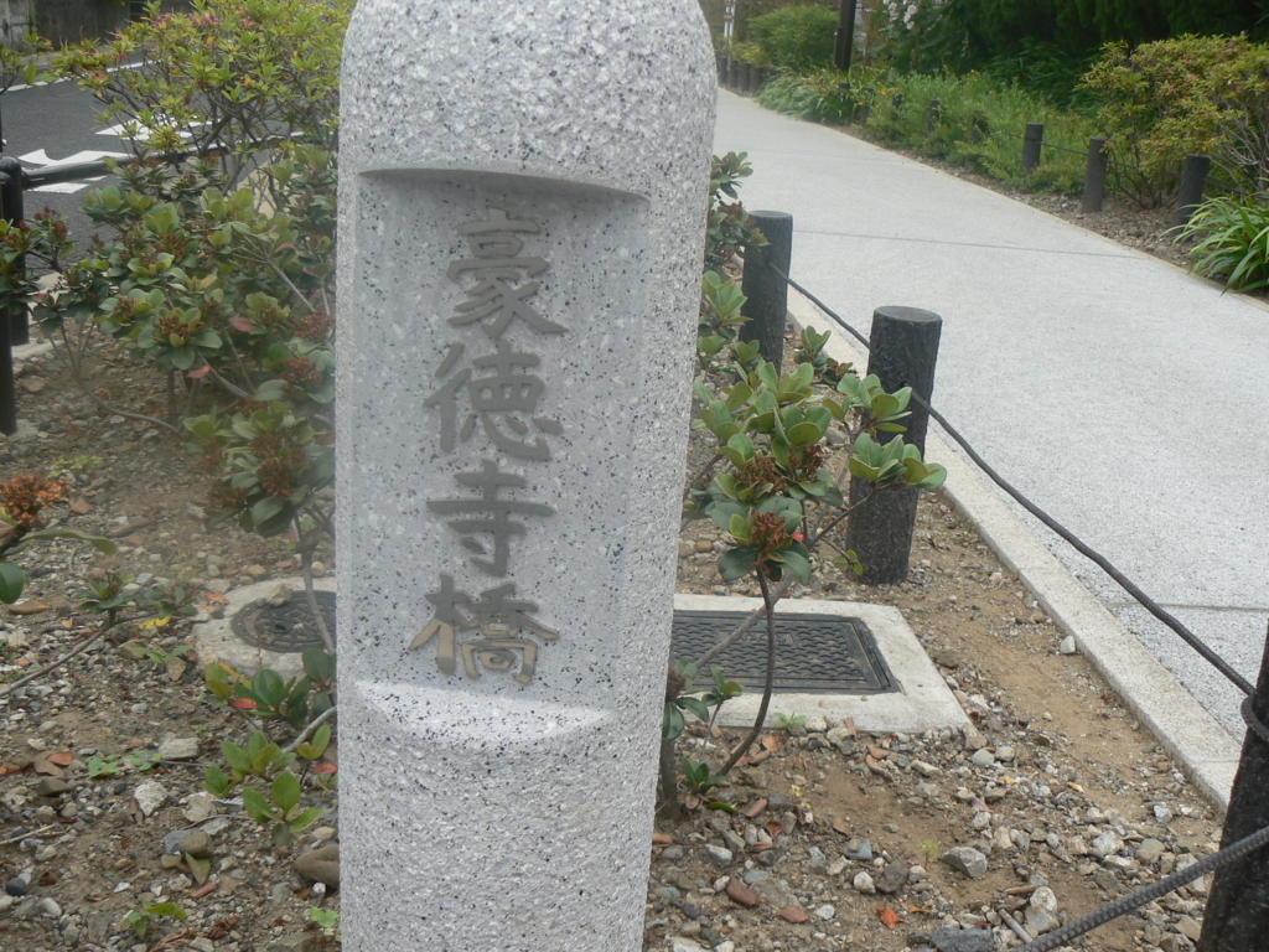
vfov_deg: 39.7
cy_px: 476
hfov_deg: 51.4
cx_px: 634
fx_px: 1320
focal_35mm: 36
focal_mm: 6
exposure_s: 1/100
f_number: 4
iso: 80
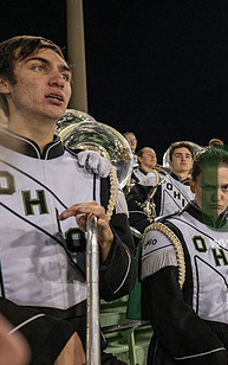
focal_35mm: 46
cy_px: 201
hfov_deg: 24.7
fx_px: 456
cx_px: 291
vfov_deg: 43.4
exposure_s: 1/500
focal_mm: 24
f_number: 3.2
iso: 2000
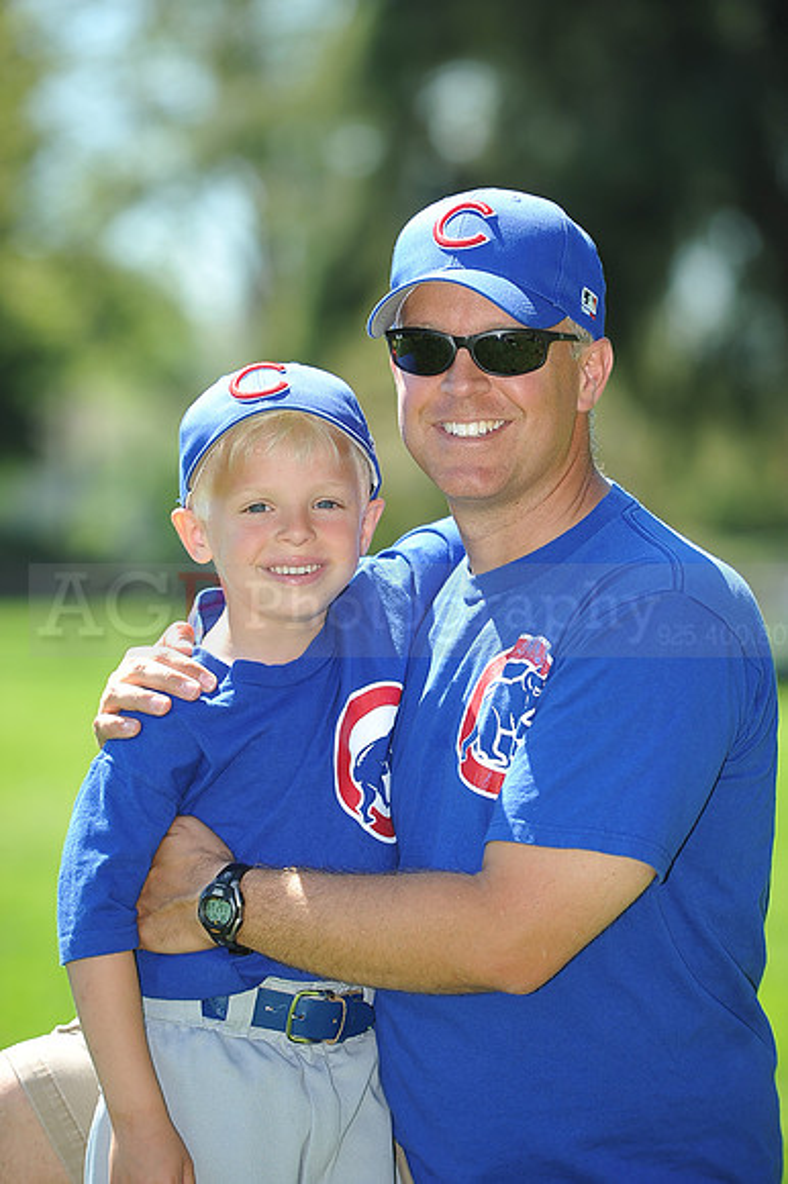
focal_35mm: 200
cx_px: 394
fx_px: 6574
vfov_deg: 10.3
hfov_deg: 6.9
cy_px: 592
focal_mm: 200
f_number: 4.5
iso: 200
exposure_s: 1/500
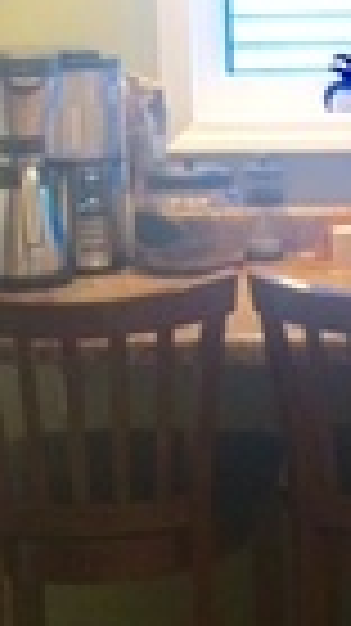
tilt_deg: -7.8
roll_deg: +2.6
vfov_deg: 19.3
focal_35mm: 109
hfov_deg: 10.7
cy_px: 86
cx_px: 504
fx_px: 1807
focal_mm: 4.15
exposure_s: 1/30
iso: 125
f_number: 2.2
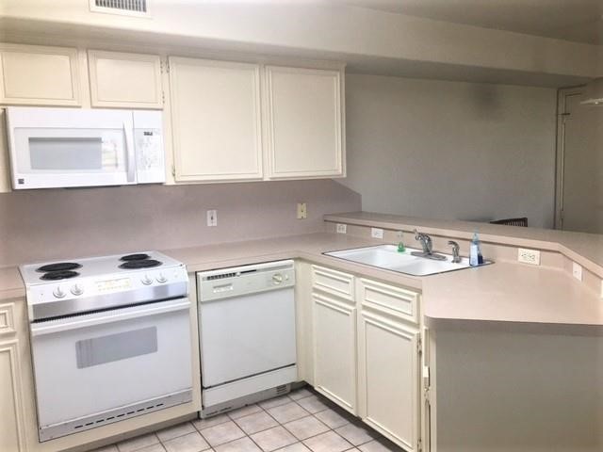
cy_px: 226
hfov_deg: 61.7
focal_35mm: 29
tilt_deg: -5.7
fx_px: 505
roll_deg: +1.0
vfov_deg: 48.2
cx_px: 302
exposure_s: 1/30
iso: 25
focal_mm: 4.15
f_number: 2.2
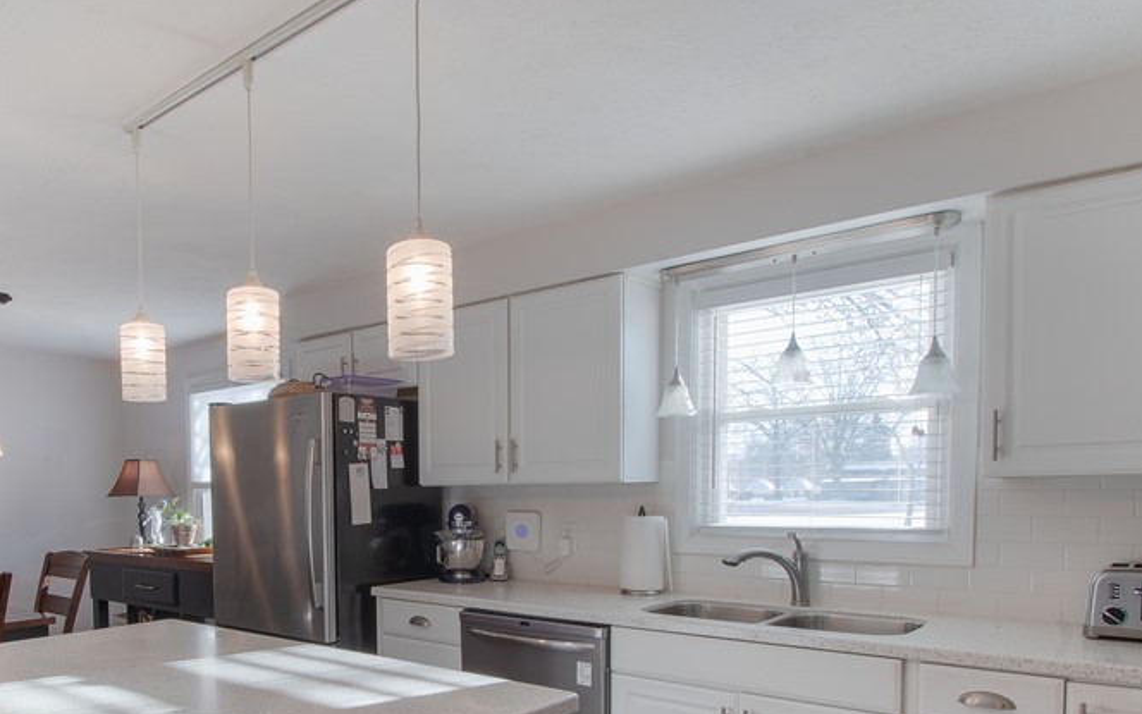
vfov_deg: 47.5
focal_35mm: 25
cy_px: 533
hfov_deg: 69.8
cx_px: 354
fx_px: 778
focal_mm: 10
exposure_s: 1/2
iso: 400
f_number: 14
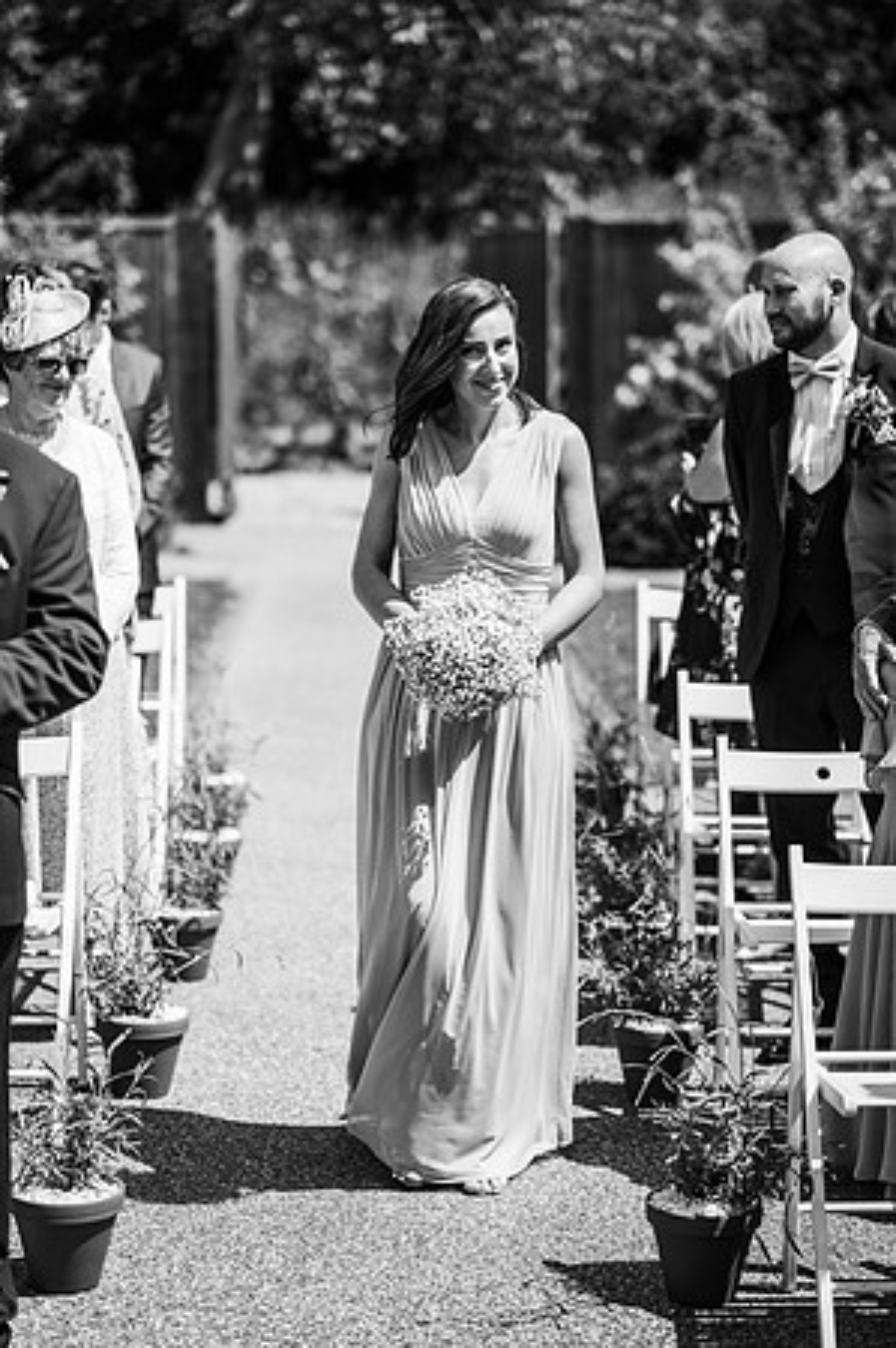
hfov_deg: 16.0
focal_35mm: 85
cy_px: 674
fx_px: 3180
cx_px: 448
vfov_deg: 23.9
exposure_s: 1/4000
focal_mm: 85
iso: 100
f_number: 2.2
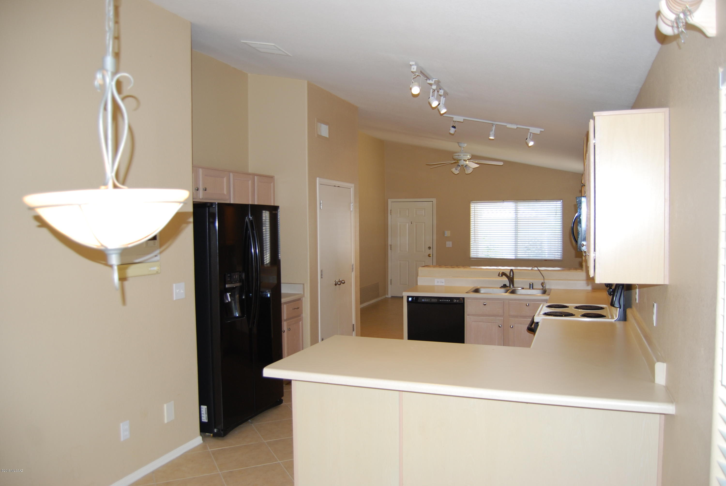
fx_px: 545
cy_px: 243
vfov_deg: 48.0
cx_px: 363
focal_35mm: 27
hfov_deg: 67.3
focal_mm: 18
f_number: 3.5
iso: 200
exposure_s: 1/60
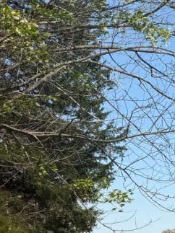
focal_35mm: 119
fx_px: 803
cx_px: 299
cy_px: 348
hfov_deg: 11.6
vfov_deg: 15.3
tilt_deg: -3.8
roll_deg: -1.4
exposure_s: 1/3953
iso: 80
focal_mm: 6.76
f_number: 1.78
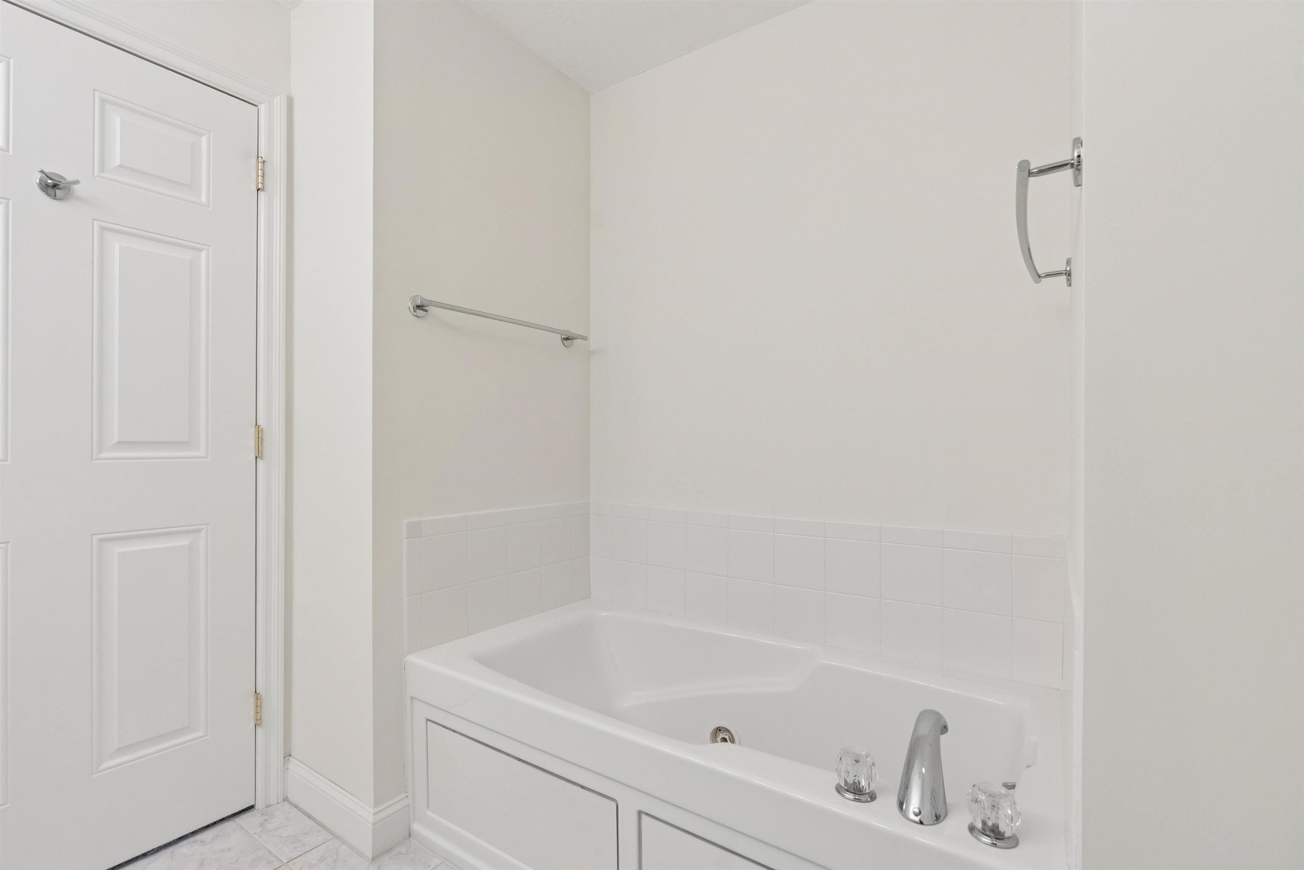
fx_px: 580
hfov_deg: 96.7
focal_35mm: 16
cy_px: 435
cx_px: 652
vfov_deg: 73.8
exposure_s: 1/25
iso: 320
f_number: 7.1
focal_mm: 16
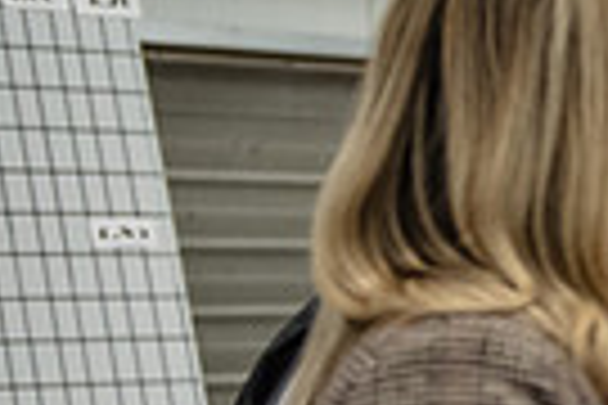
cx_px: 1261
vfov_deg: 7.6
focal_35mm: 181
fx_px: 3057
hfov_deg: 10.4
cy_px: 254
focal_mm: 42
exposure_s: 1/400
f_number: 3.2
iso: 4000
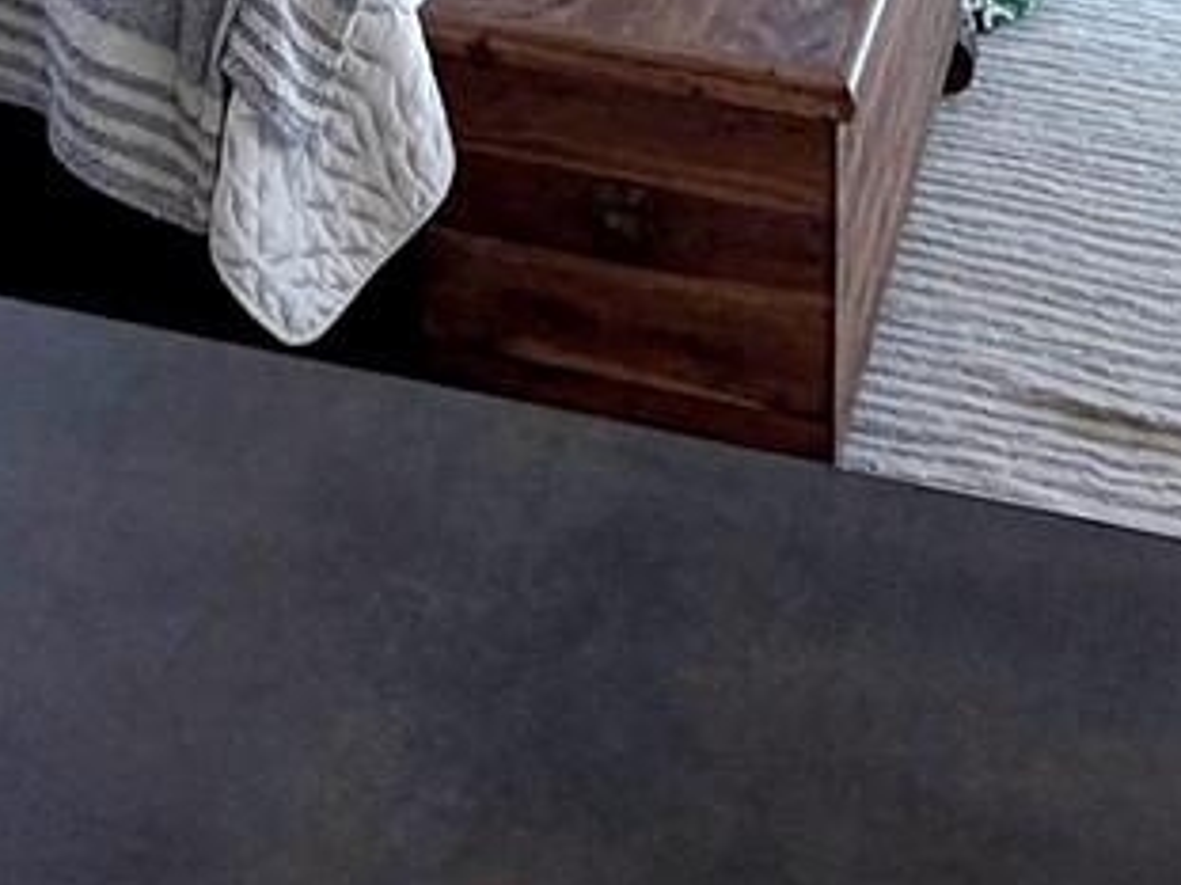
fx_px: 2455
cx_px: 410
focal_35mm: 72
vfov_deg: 14.9
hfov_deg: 26.9
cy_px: -1079
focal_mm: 2.2
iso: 64
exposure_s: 1/169
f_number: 2.2
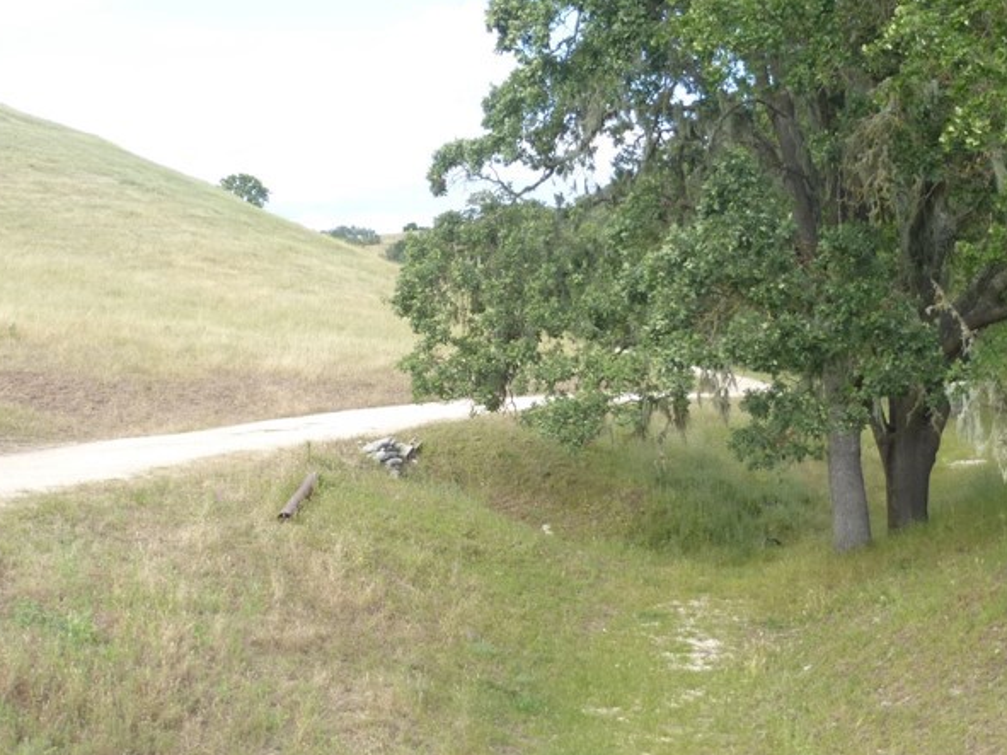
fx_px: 1512
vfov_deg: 28.0
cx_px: 440
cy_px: 392
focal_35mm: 52
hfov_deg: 36.8
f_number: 4
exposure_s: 1/250
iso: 100
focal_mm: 5.4
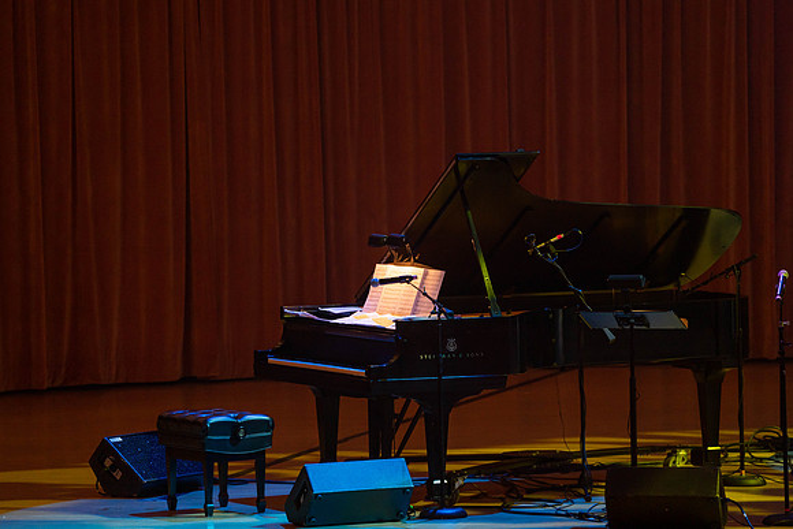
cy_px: 264
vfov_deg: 4.9
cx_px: 396
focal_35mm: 282
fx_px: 6213
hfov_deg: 7.3
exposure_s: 1/125
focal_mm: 282
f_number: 5.6
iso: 2000
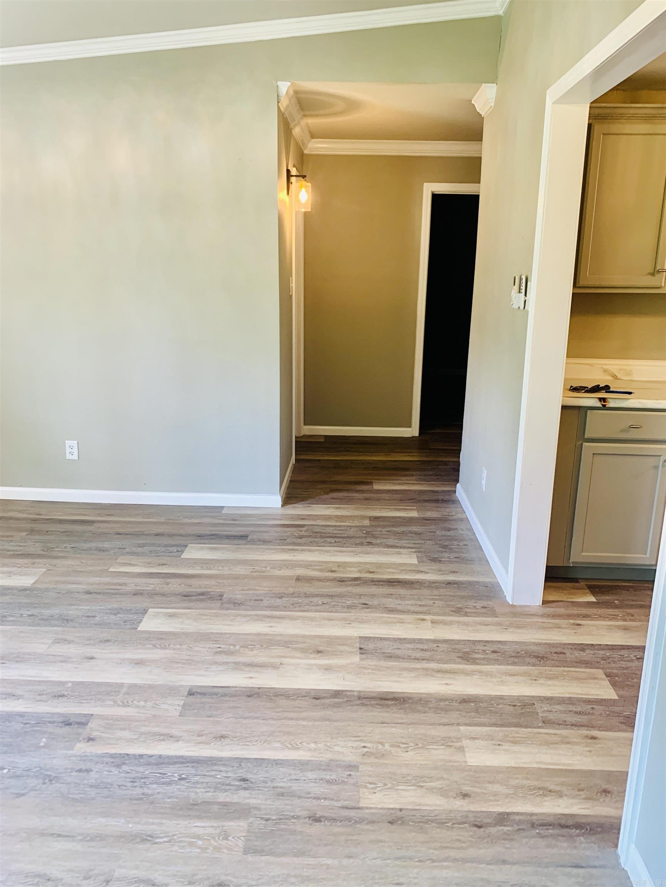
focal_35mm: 26
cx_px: 333
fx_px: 667
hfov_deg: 53.1
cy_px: 444
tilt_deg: -13.0
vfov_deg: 67.3
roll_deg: -1.0
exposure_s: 1/59
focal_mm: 4.25
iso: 125
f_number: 1.8
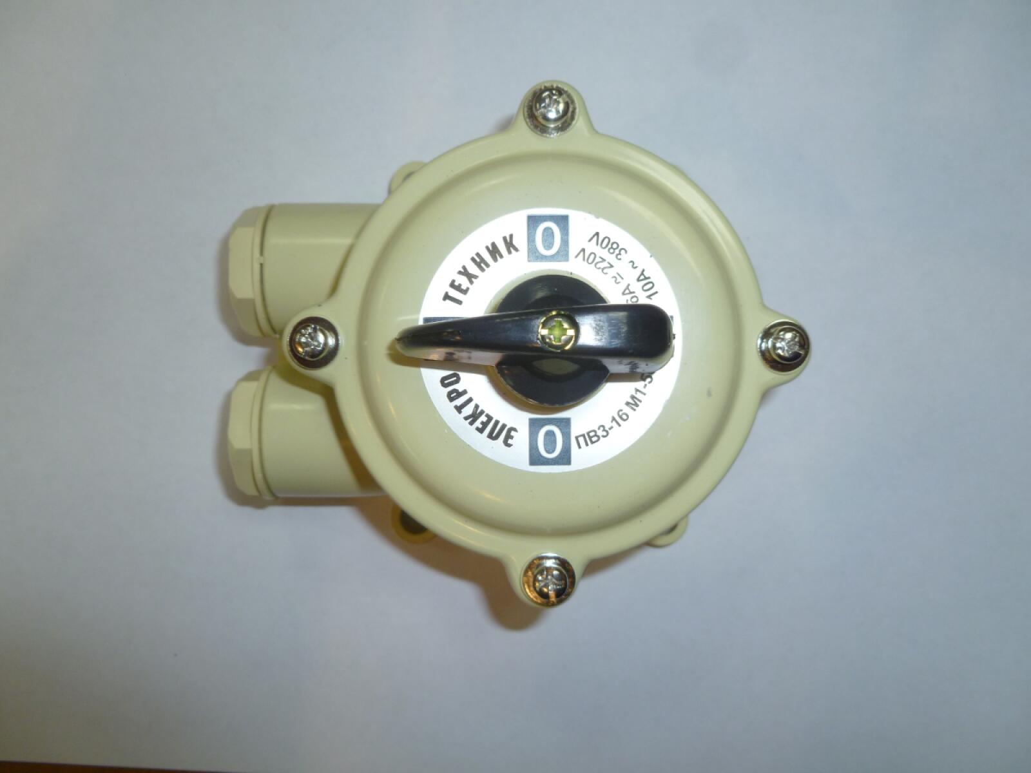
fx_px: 834
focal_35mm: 28
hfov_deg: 63.4
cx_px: 516
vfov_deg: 49.7
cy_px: 386
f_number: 3.3
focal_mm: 5
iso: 100
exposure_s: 1/30
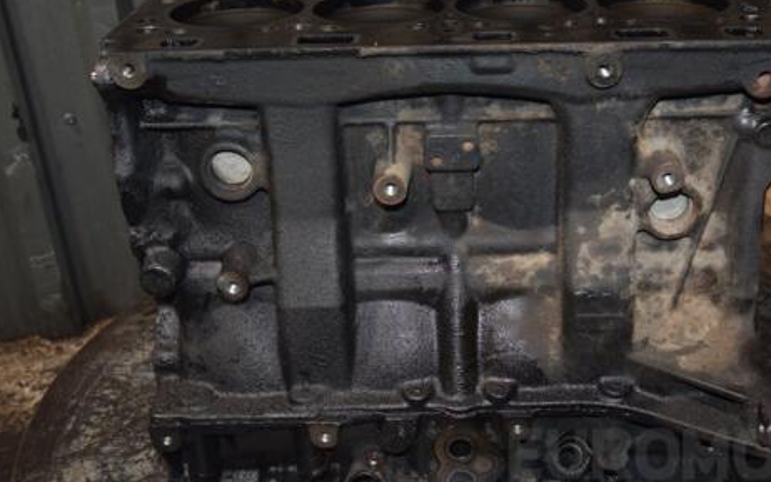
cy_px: 232
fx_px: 1044
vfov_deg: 26.0
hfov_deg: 40.3
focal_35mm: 50
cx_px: 477
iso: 800
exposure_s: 1/60
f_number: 5
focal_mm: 25
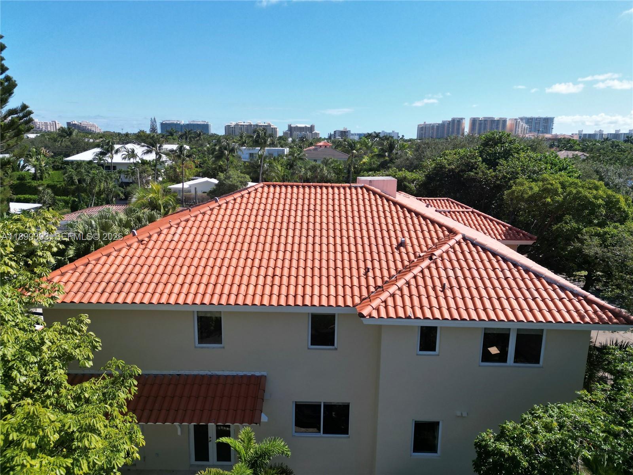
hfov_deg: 71.6
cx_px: 316
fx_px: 439
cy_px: 238
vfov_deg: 56.8
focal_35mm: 24
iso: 130
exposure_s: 1/3200
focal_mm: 6.72
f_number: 1.7
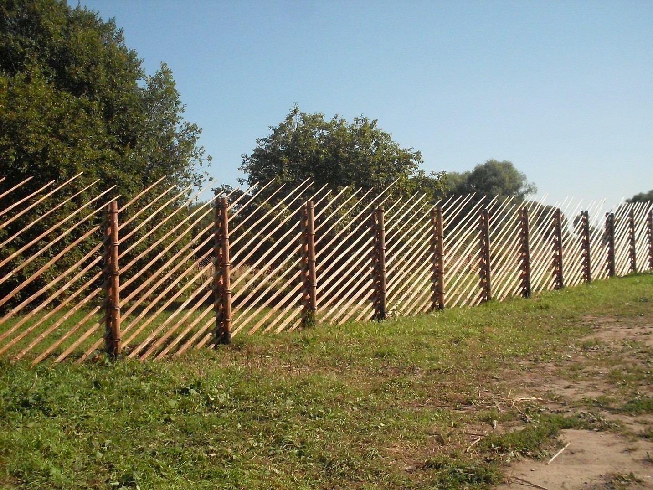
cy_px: 245
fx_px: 717
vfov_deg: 37.7
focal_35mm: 38
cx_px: 326
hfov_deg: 49.0
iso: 400
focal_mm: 6.3
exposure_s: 1/1000
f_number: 8.4
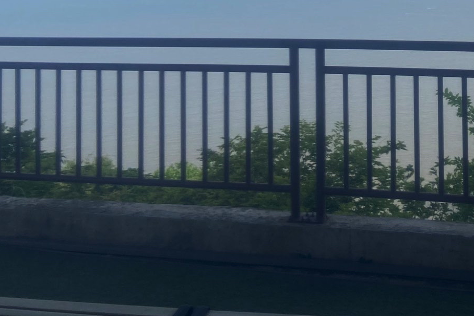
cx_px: 414
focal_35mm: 61
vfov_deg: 20.5
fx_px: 803
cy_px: -84
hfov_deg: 31.5
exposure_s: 1/3610
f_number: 1.8
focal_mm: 4.25
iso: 32
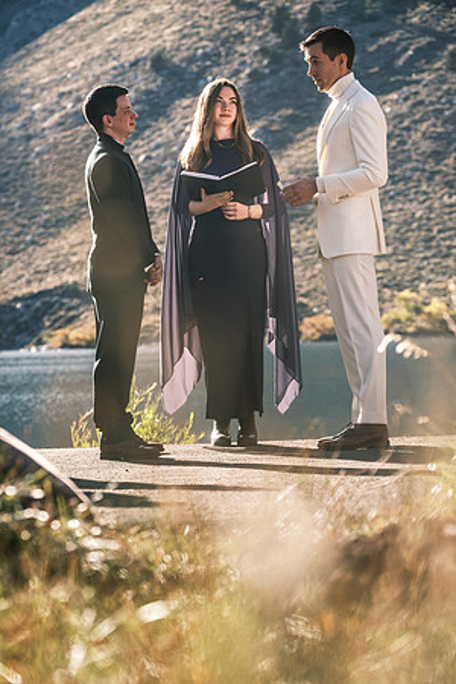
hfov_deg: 12.2
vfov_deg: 18.3
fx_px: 2128
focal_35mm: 112
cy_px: 342
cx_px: 228
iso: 200
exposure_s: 1/420
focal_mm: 74.4
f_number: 3.6
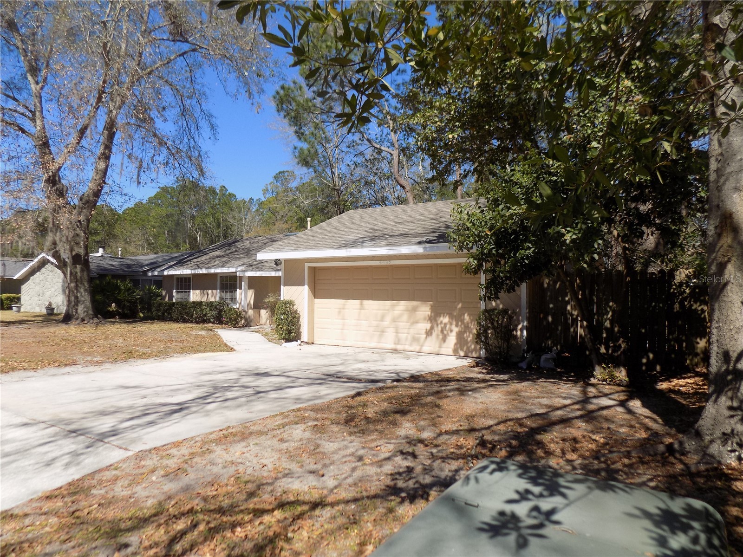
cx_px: 372
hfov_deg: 73.9
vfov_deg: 58.9
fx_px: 494
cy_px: 278
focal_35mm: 23
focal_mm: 4
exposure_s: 1/1000
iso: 80
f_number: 3.1
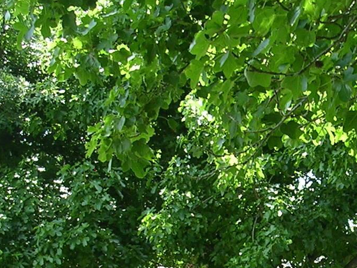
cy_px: 290
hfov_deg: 17.0
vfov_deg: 12.7
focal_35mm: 115
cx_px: 267
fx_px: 1186
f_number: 2.8
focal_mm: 5.8
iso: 50
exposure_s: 1/174
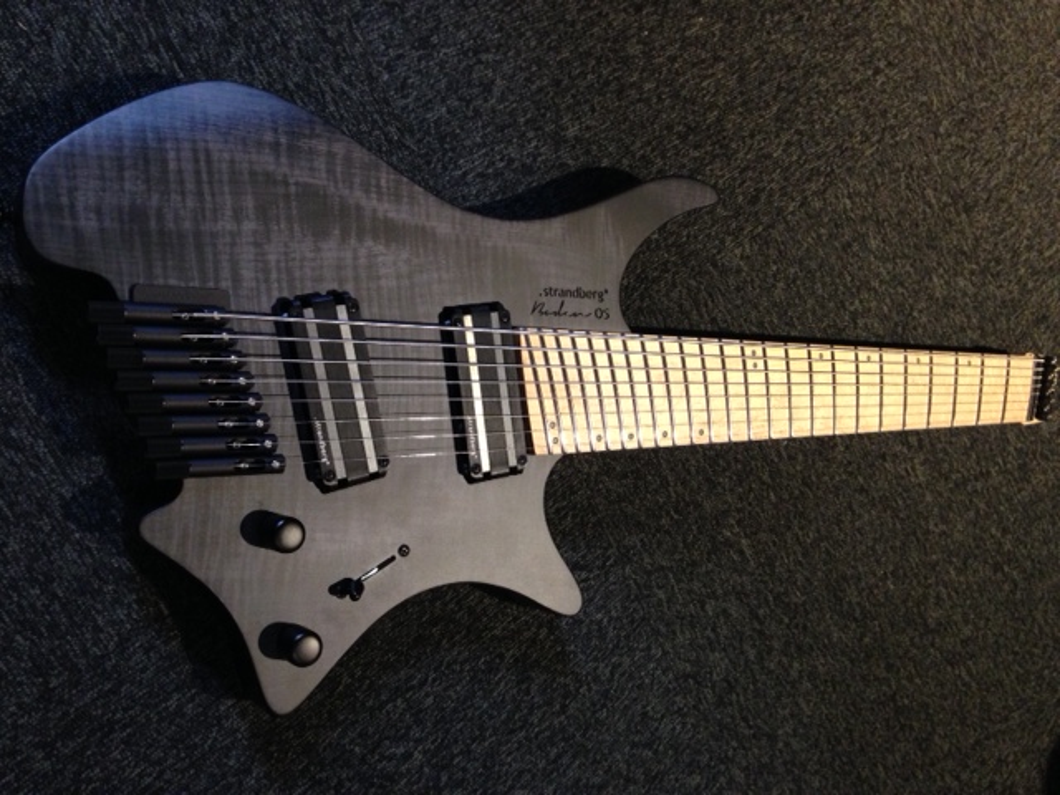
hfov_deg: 55.4
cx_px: 530
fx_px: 1011
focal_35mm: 33
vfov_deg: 42.9
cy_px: 398
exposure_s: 1/20
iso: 250
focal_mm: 4.12
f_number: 2.4
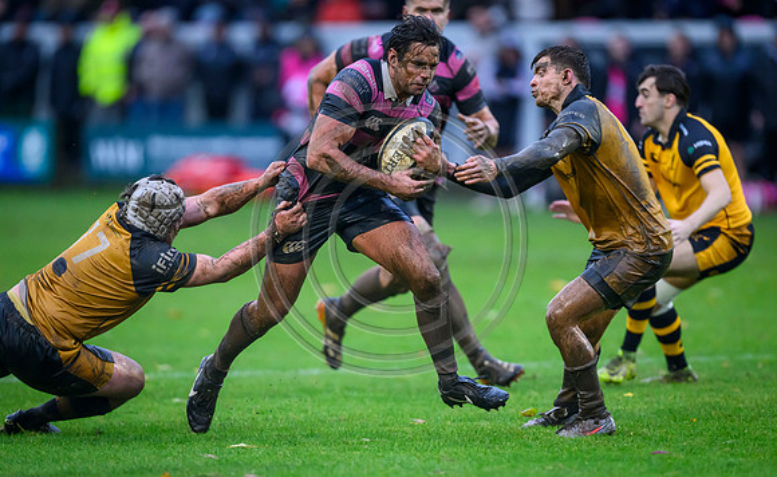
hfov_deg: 4.6
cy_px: 288
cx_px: 345
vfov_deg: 2.8
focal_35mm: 456
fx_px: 9606
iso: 5000
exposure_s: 1/1250
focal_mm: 400
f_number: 3.2
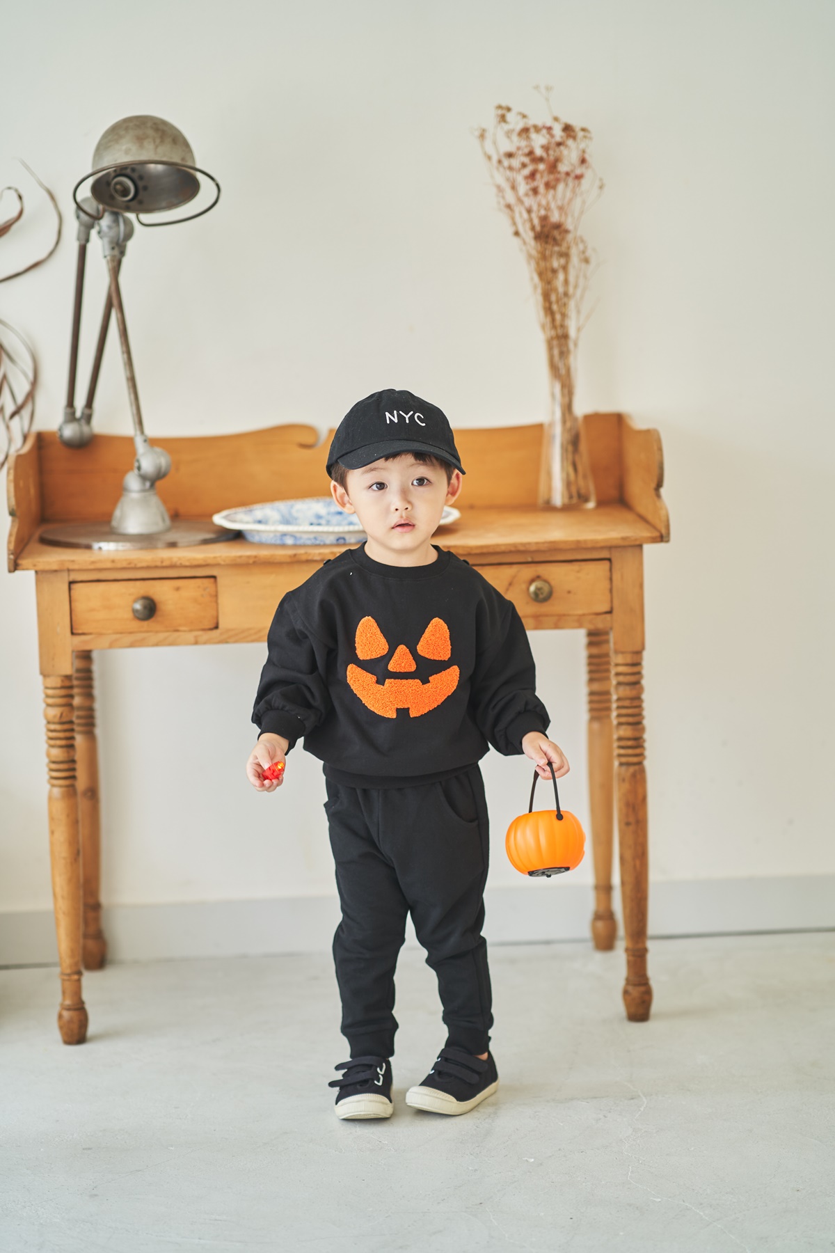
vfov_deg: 23.9
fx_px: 2957
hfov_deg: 16.1
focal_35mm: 85
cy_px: 626
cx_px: 418
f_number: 1.8
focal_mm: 85
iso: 250
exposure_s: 1/200
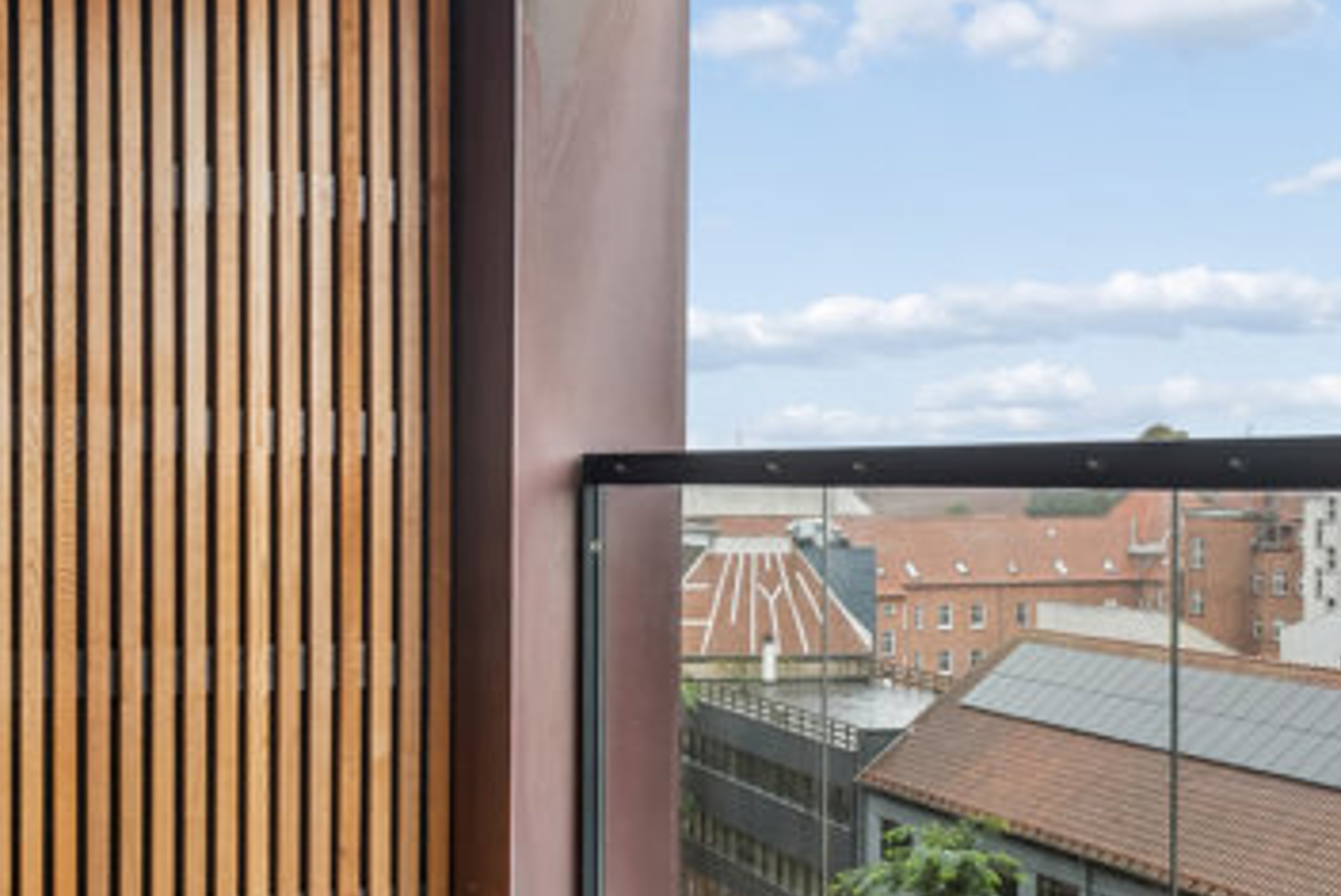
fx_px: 1906
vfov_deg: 26.4
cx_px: 244
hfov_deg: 37.2
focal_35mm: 51
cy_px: 486
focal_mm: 15
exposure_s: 1/8
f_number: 8
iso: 200
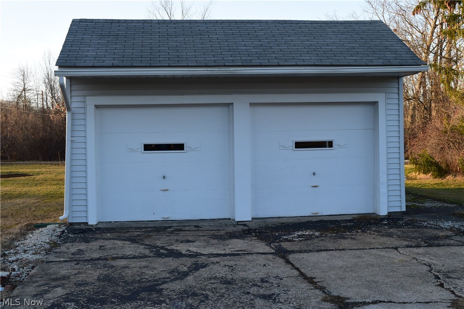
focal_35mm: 46
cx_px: 232
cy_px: 154
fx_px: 599
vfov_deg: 28.9
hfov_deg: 42.3
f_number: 9
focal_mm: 31
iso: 400
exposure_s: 1/160
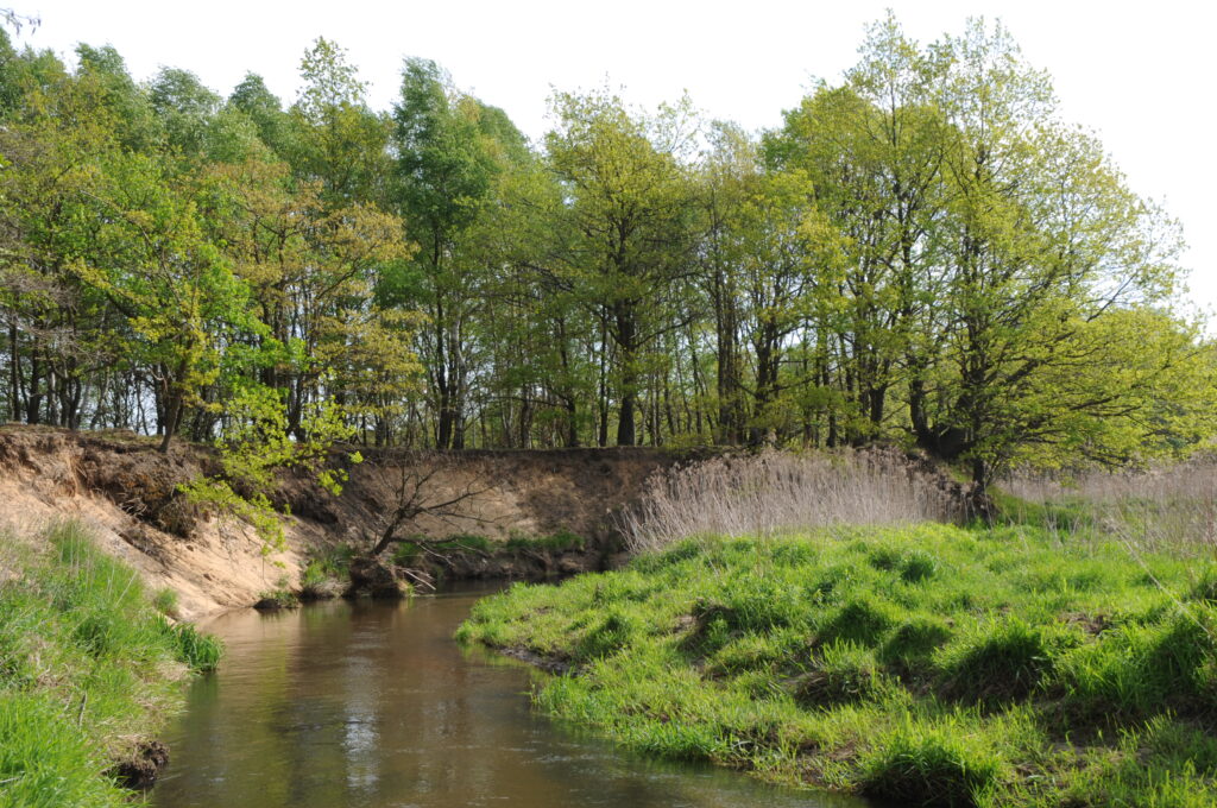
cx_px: 608
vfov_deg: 30.8
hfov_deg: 45.0
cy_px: 404
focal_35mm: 44
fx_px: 1469
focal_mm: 29
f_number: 11
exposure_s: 1/80
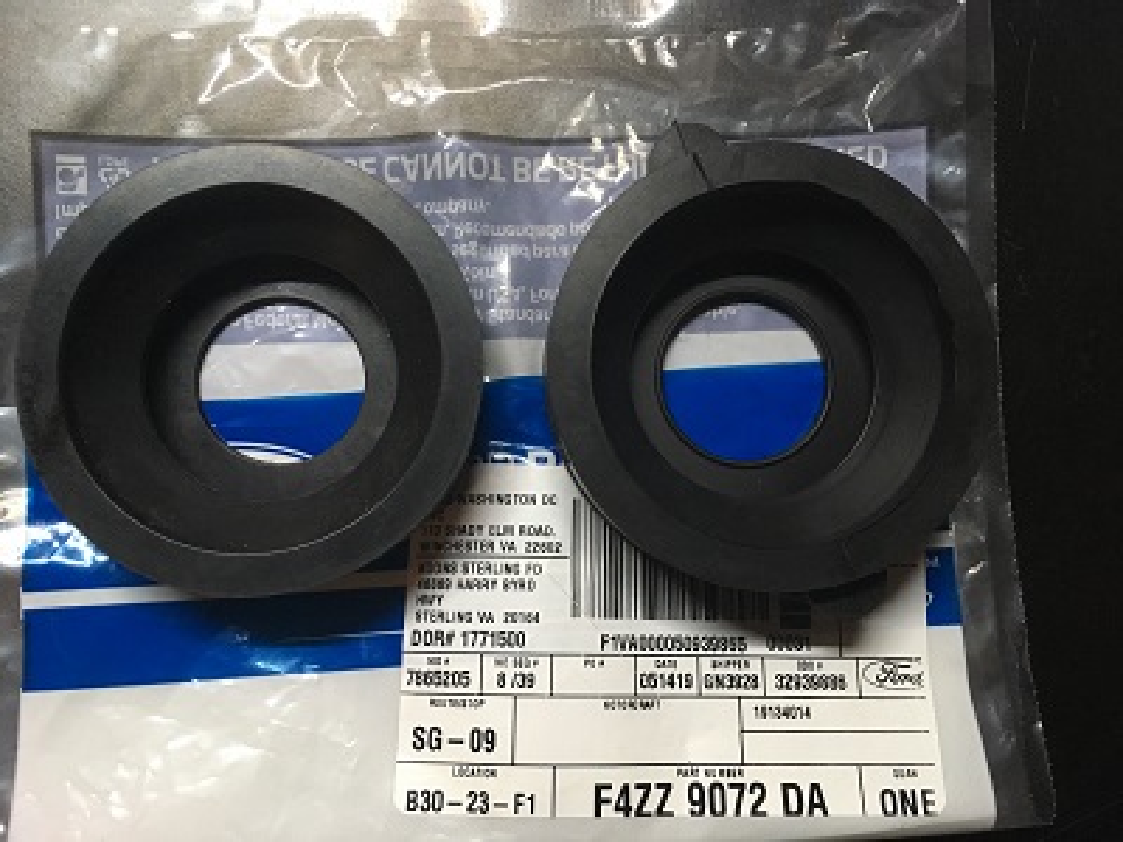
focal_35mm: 29
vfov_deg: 48.2
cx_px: 562
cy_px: 421
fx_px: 941
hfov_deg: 61.7
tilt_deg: -83.1
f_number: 2.2
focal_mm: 4.15
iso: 200
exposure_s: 1/30
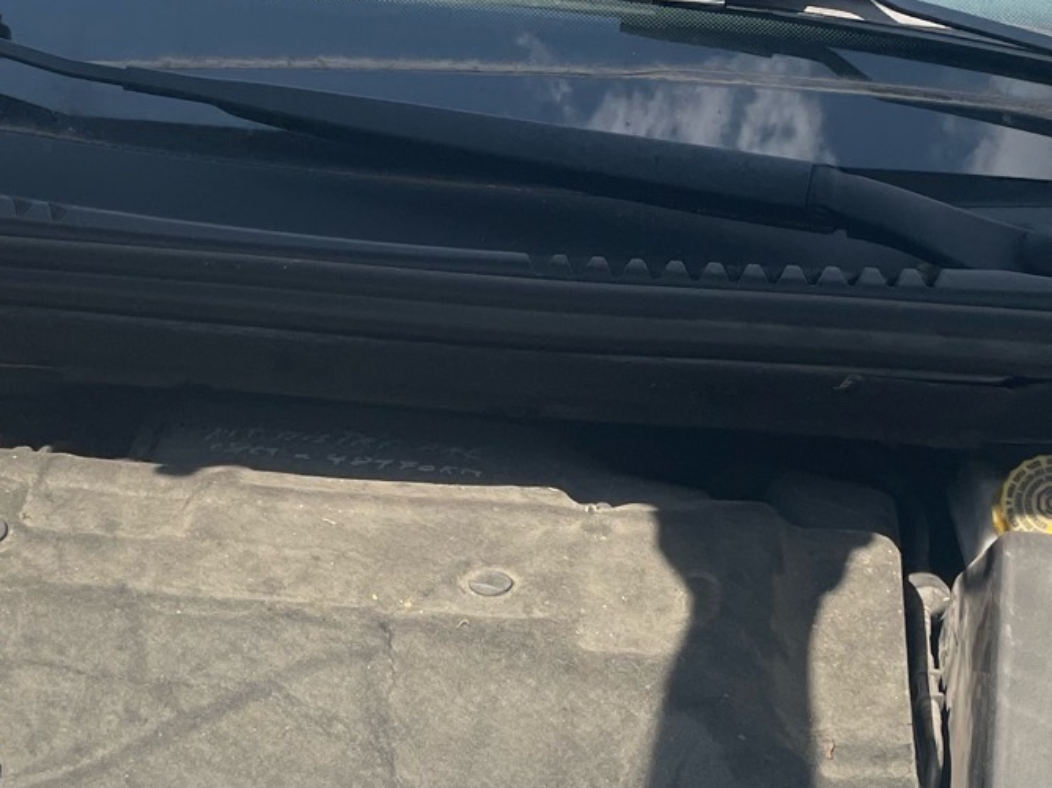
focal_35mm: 70
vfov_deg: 20.3
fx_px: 2126
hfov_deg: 27.8
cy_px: 804
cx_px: 442
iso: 32
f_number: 1.6
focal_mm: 4.2
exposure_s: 1/1825
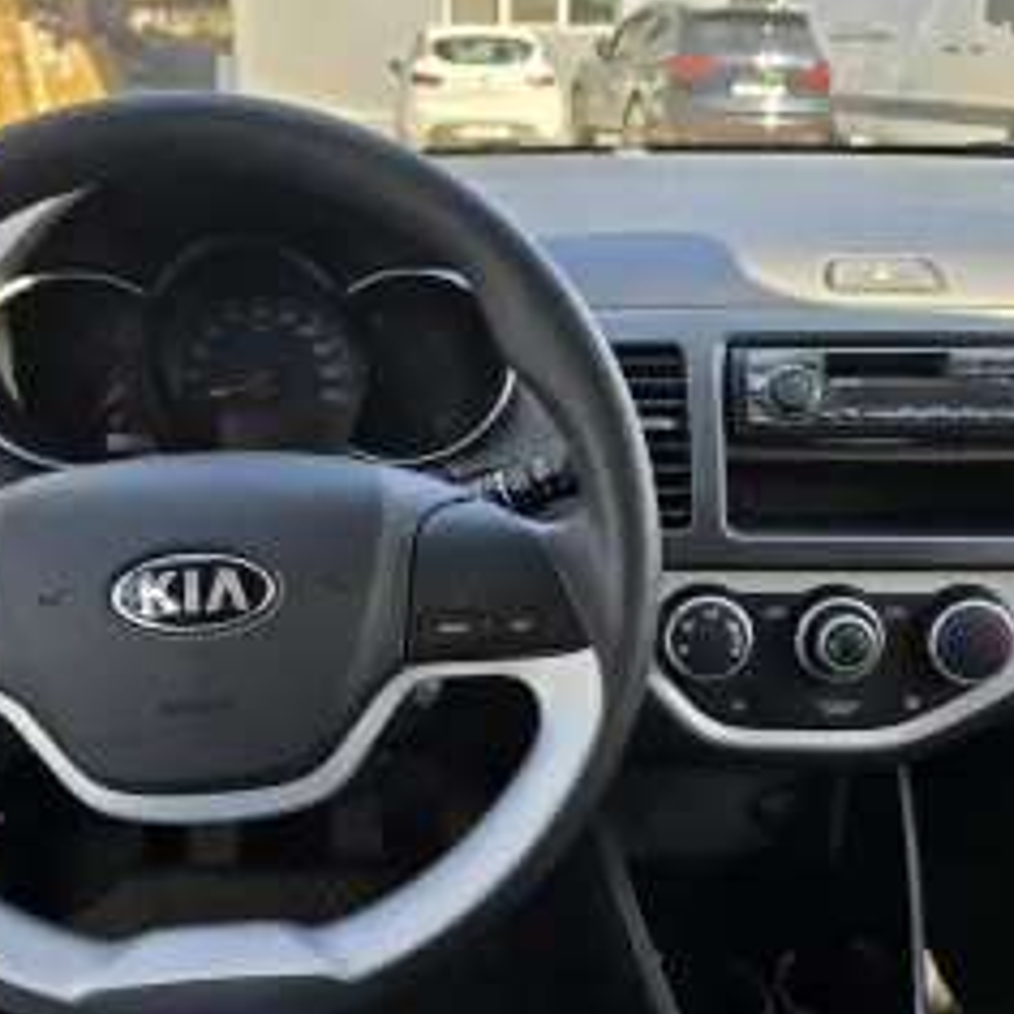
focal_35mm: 31
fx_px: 1027
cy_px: 567
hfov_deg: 52.3
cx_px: 434
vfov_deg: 52.4
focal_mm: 6.3
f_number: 1.7
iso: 20
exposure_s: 1/180
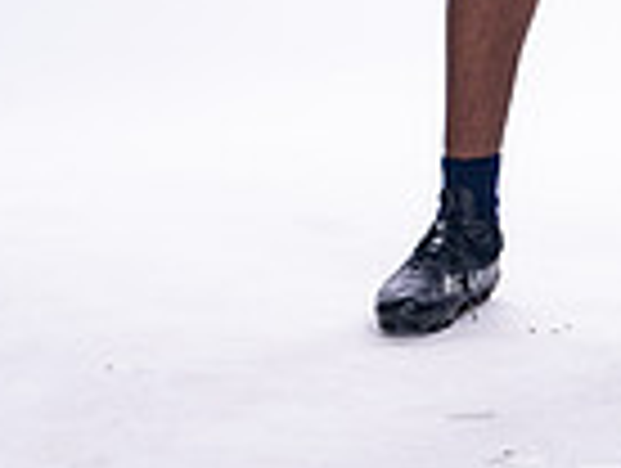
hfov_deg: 6.3
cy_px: -490
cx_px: 536
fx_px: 5625
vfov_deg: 4.7
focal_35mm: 313
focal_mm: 100
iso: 400
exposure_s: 1/250
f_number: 6.3
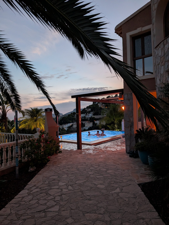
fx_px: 156
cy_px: 112
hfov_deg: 56.8
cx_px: 84
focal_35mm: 24
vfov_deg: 71.6
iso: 103
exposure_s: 1/45.5
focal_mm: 4.53
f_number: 1.7
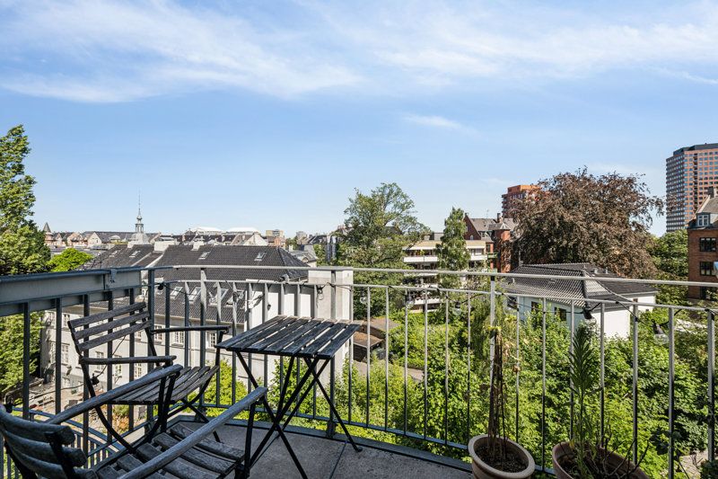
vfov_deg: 77.3
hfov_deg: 100.4
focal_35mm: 15
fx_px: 299
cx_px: 359
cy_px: 240
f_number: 8
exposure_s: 1/320
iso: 200
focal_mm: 15
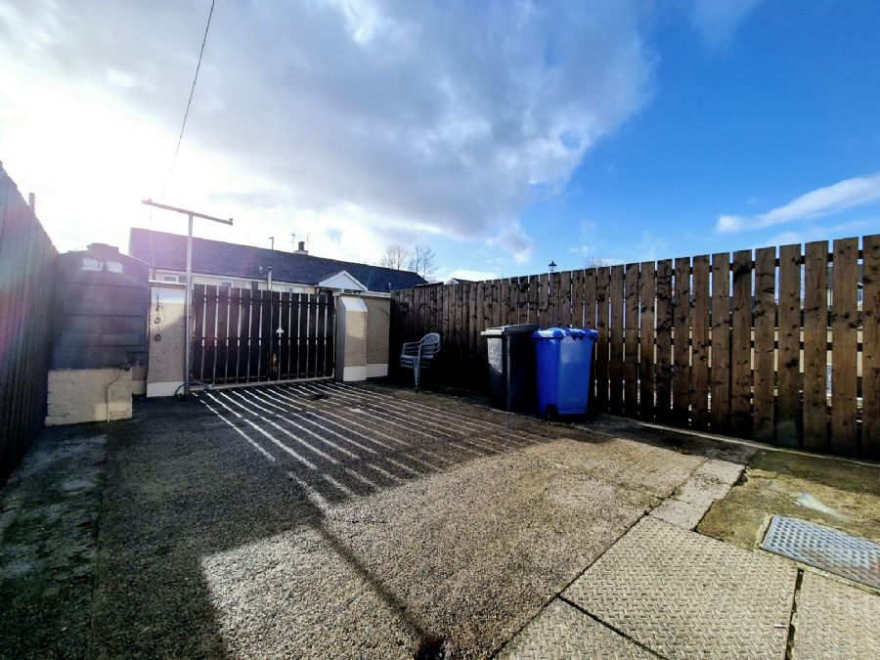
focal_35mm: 13
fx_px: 330
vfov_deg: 89.9
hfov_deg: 106.2
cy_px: 330
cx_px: 440
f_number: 2.2
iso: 50
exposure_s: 1/3336
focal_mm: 2.2
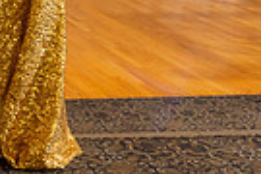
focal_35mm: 108
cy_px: -90
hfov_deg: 16.1
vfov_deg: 12.1
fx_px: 783
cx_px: -202
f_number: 4
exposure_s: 1/125
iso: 800
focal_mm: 24
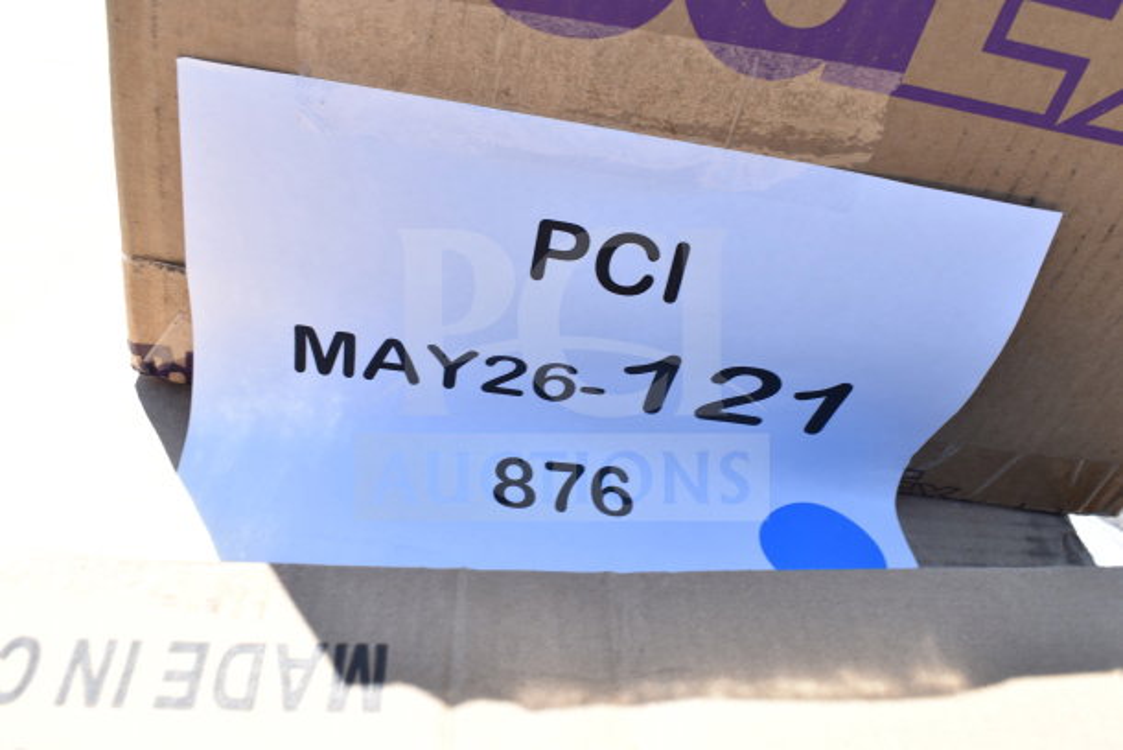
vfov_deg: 38.4
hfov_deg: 55.1
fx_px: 1076
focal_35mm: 34
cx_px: 562
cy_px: 375
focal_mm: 23
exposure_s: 1/200
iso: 200
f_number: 7.1
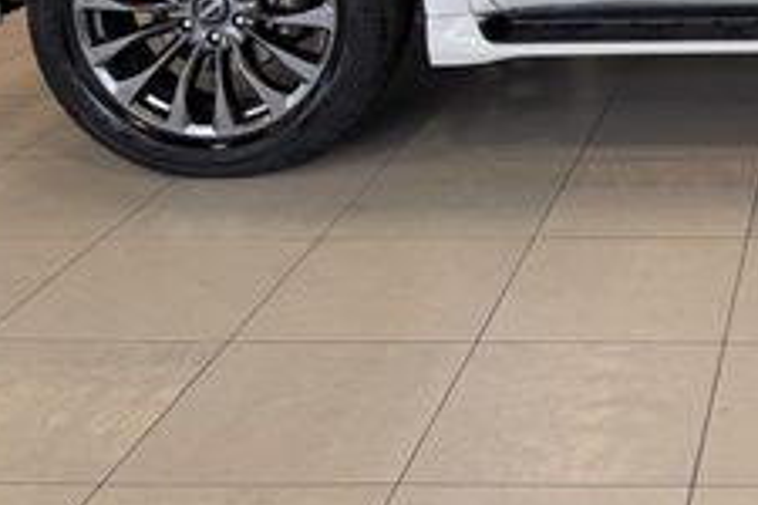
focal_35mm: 71
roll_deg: -1.0
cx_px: 926
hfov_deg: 25.4
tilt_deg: -5.7
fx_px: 1495
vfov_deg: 17.4
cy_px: -236
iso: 64
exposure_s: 1/255
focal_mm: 6.76
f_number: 1.78
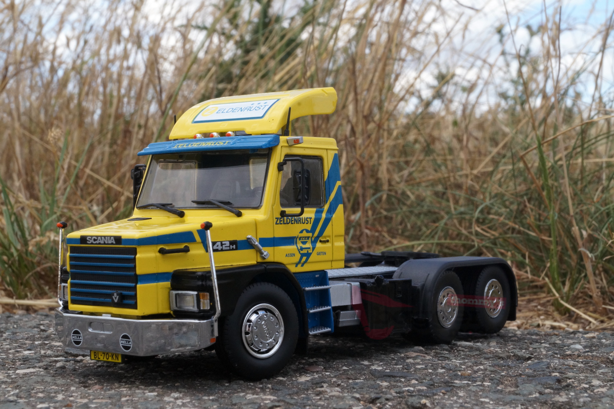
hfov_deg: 33.4
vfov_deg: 22.6
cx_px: 307
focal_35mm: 60
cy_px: 204
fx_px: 1023
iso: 800
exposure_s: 1/80
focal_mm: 40
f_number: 25
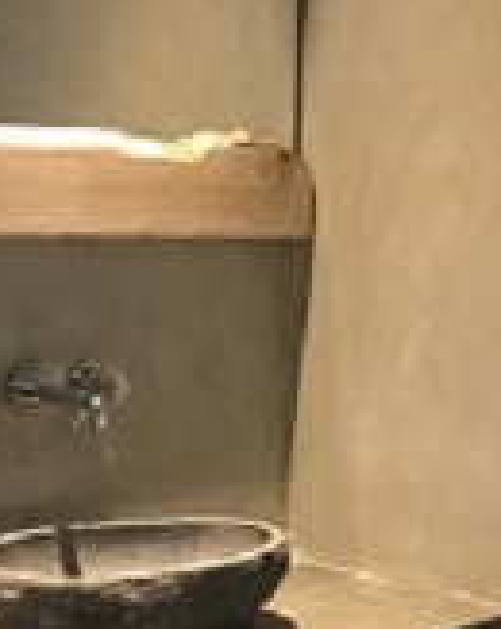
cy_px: 525
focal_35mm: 84
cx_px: 385
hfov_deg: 18.1
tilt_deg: -10.9
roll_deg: -1.3
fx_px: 1560
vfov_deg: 22.4
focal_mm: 3.99
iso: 100
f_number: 1.8
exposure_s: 1/17
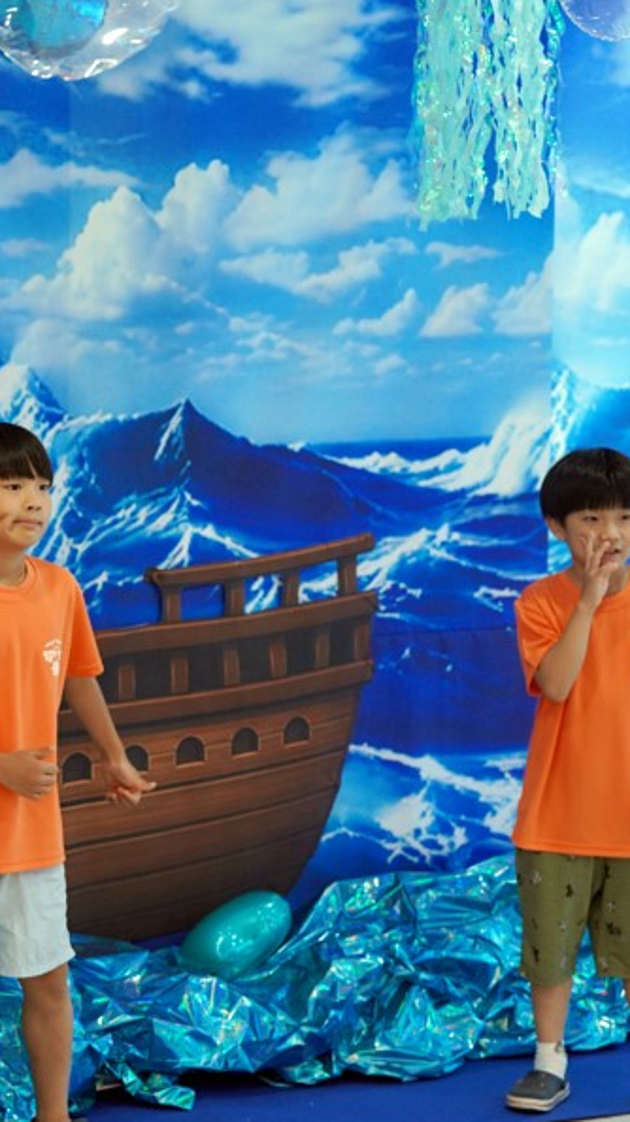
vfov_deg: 19.3
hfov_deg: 10.8
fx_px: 3302
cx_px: -43
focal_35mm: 111
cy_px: 562
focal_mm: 70
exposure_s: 1/160
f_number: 4
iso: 1000
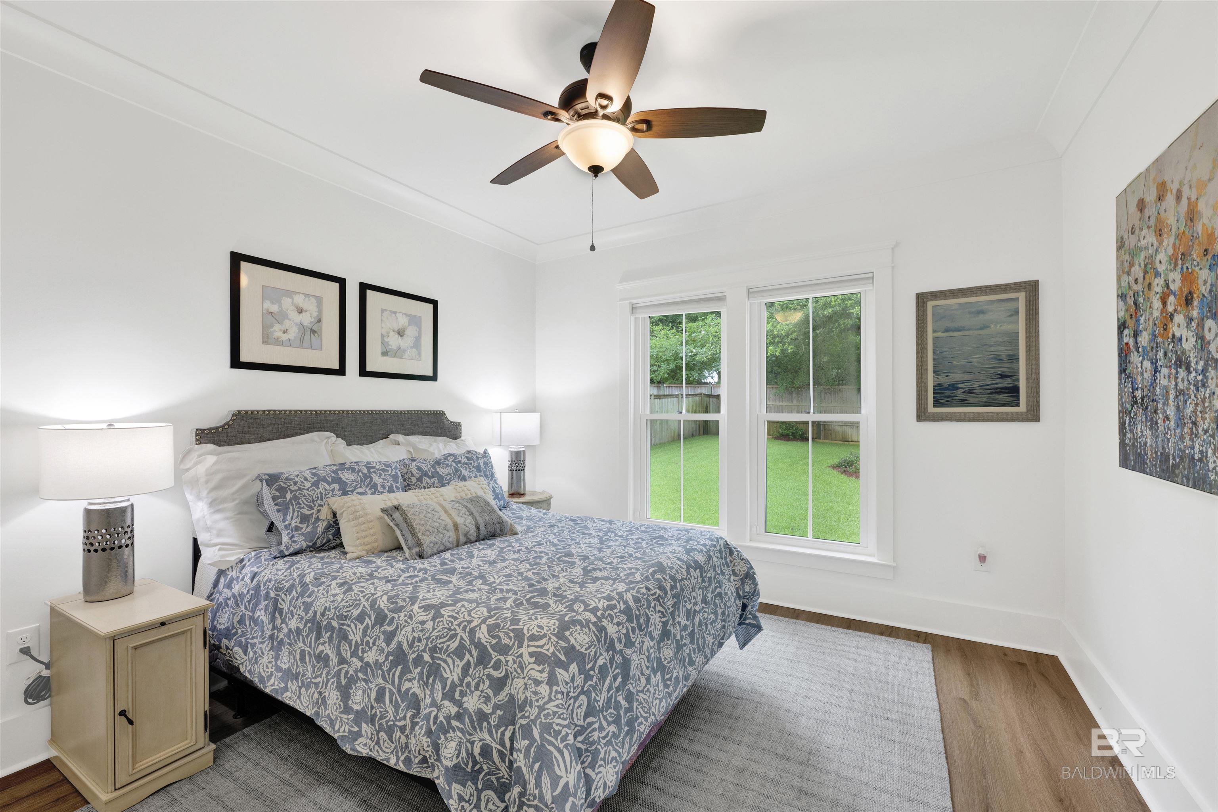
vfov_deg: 81.2
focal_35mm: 14
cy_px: 406
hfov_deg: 104.3
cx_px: 609
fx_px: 474
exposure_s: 1/4
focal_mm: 14
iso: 400
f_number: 11
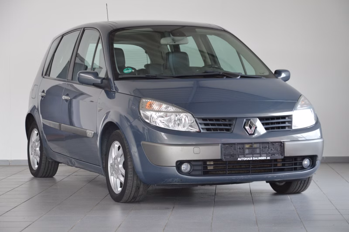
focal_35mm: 112
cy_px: 116
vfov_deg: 12.2
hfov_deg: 18.2
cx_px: 174
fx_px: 1090
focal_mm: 75
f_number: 5.3
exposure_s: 1/60
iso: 450
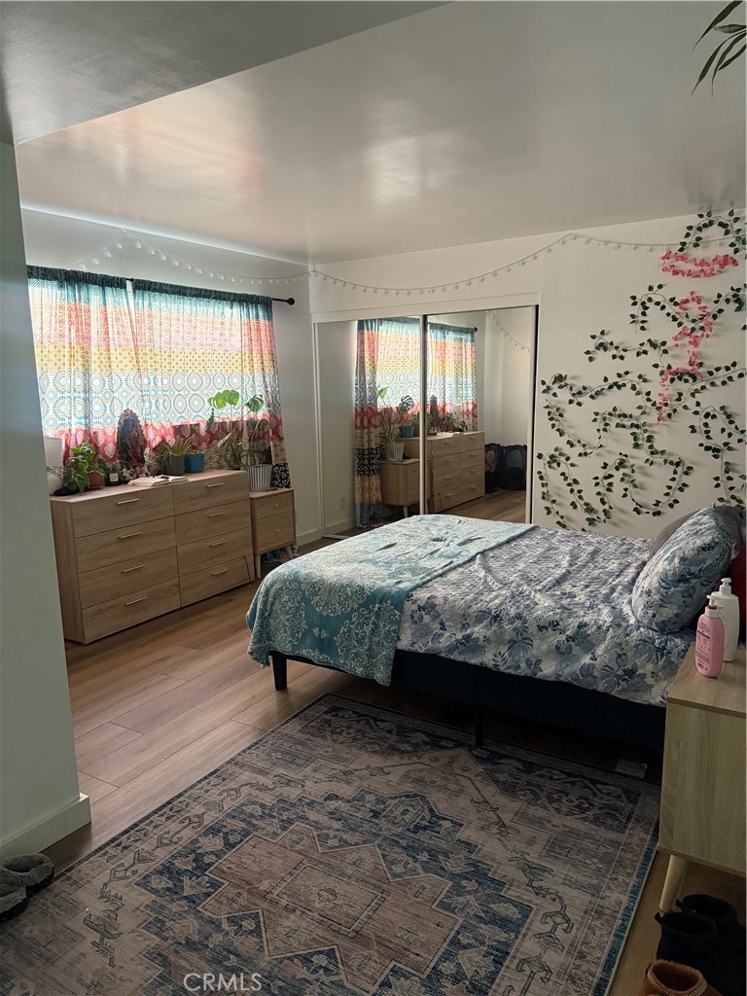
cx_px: 374
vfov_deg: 71.6
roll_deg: +1.2
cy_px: 498
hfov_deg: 56.8
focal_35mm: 24
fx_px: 691
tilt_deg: -9.5
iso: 500
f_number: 1.78
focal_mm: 6.76
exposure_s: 1/60
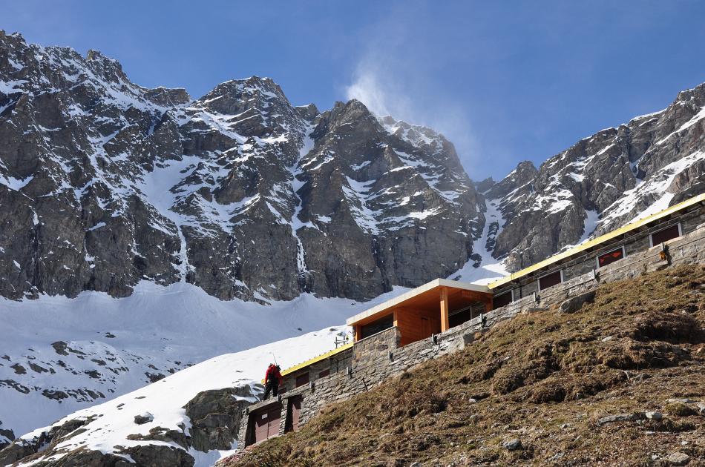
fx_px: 1026
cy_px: 234
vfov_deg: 25.7
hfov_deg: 37.9
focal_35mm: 52
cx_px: 352
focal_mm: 35
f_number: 11
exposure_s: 1/320
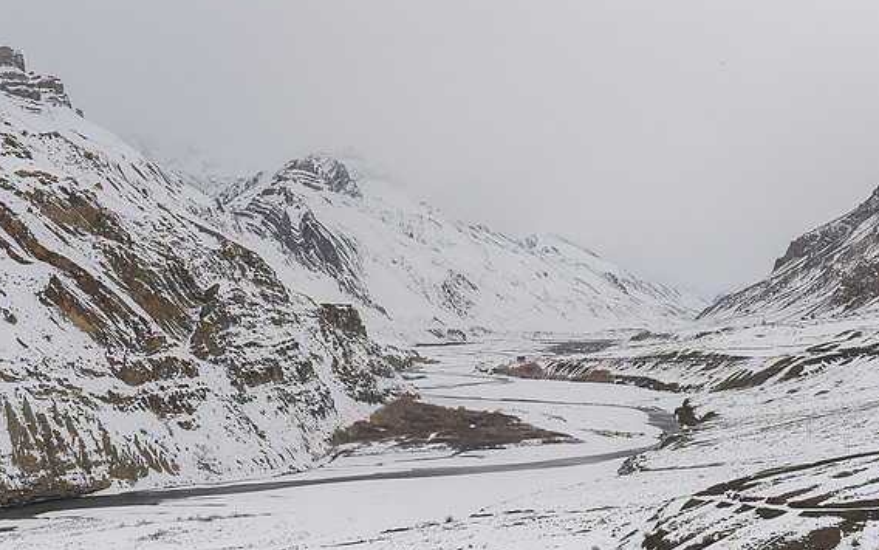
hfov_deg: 38.9
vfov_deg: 24.9
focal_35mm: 52
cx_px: 435
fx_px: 1246
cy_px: 284
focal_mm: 50
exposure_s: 1/2000
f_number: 14
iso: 720
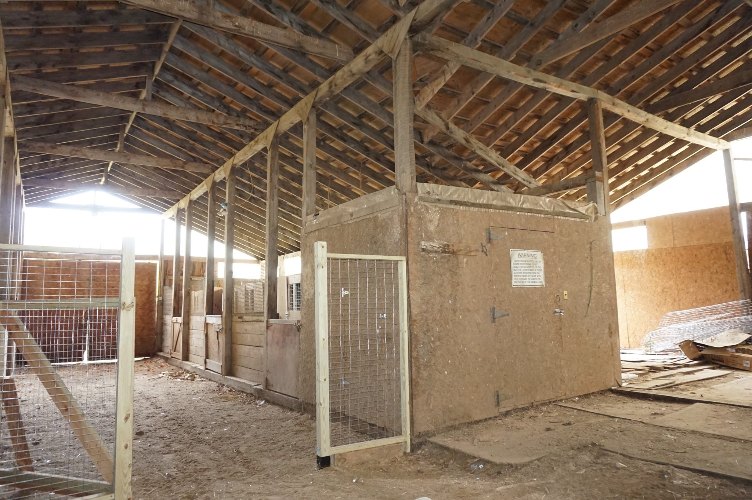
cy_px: 250
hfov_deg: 73.8
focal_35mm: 24
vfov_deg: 53.1
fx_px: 501
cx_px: 376
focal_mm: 16
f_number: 4
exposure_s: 1/60
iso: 2000
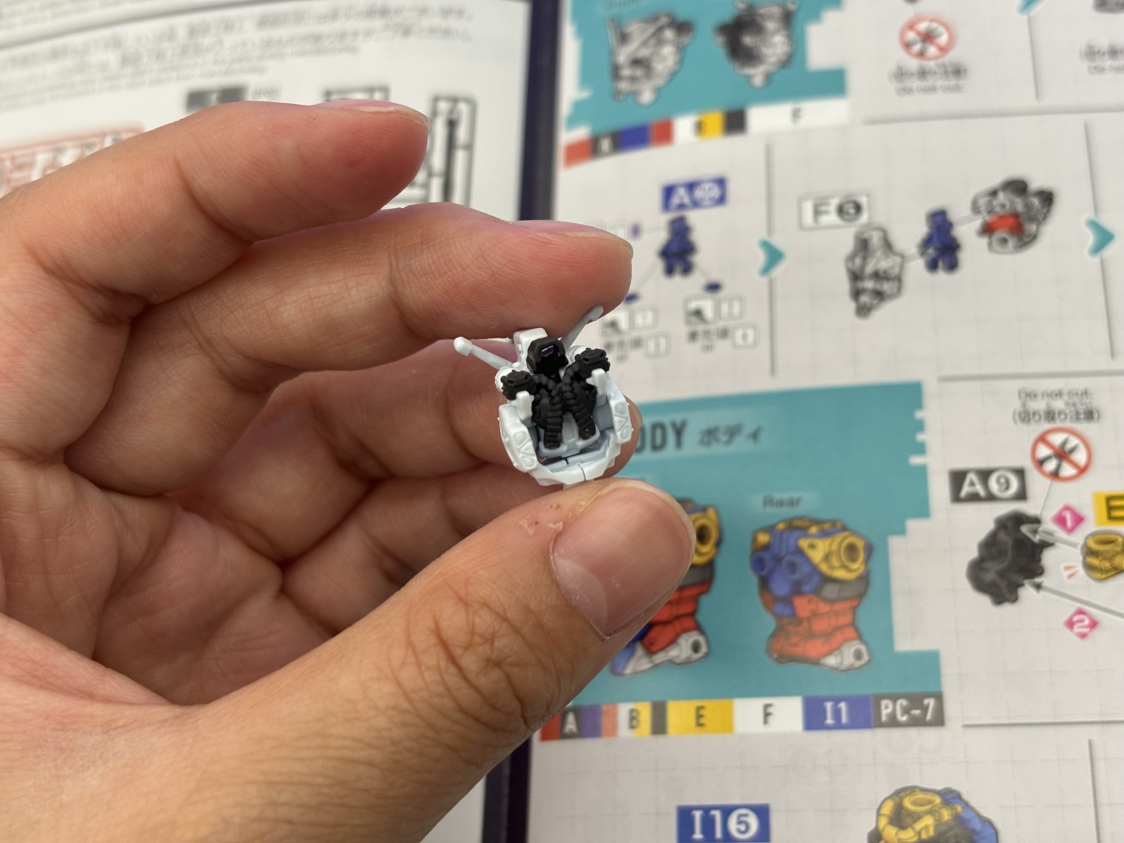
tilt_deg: -61.4
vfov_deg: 28.0
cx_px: 562
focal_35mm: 52
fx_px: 1688
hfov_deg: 36.8
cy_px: 422
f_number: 1.6
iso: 64
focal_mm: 5.96
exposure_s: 1/60
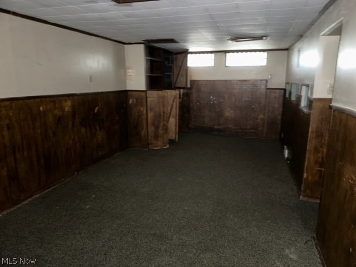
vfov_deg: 56.8
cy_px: 134
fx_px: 247
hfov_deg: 71.6
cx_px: 178
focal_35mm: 24
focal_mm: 6.86
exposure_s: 1/4
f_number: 1.78
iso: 500
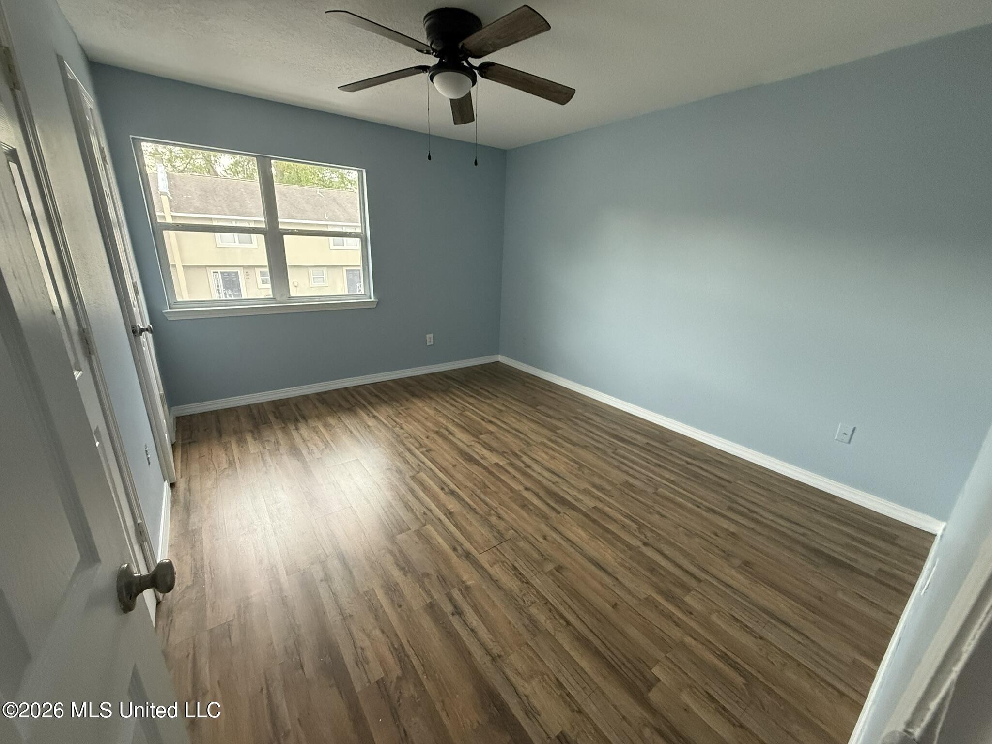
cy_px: 372
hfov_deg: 102.1
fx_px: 401
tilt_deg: -15.3
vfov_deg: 85.7
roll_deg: -0.8
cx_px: 496
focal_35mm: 14
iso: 640
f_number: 2.2
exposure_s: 1/120
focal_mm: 2.22
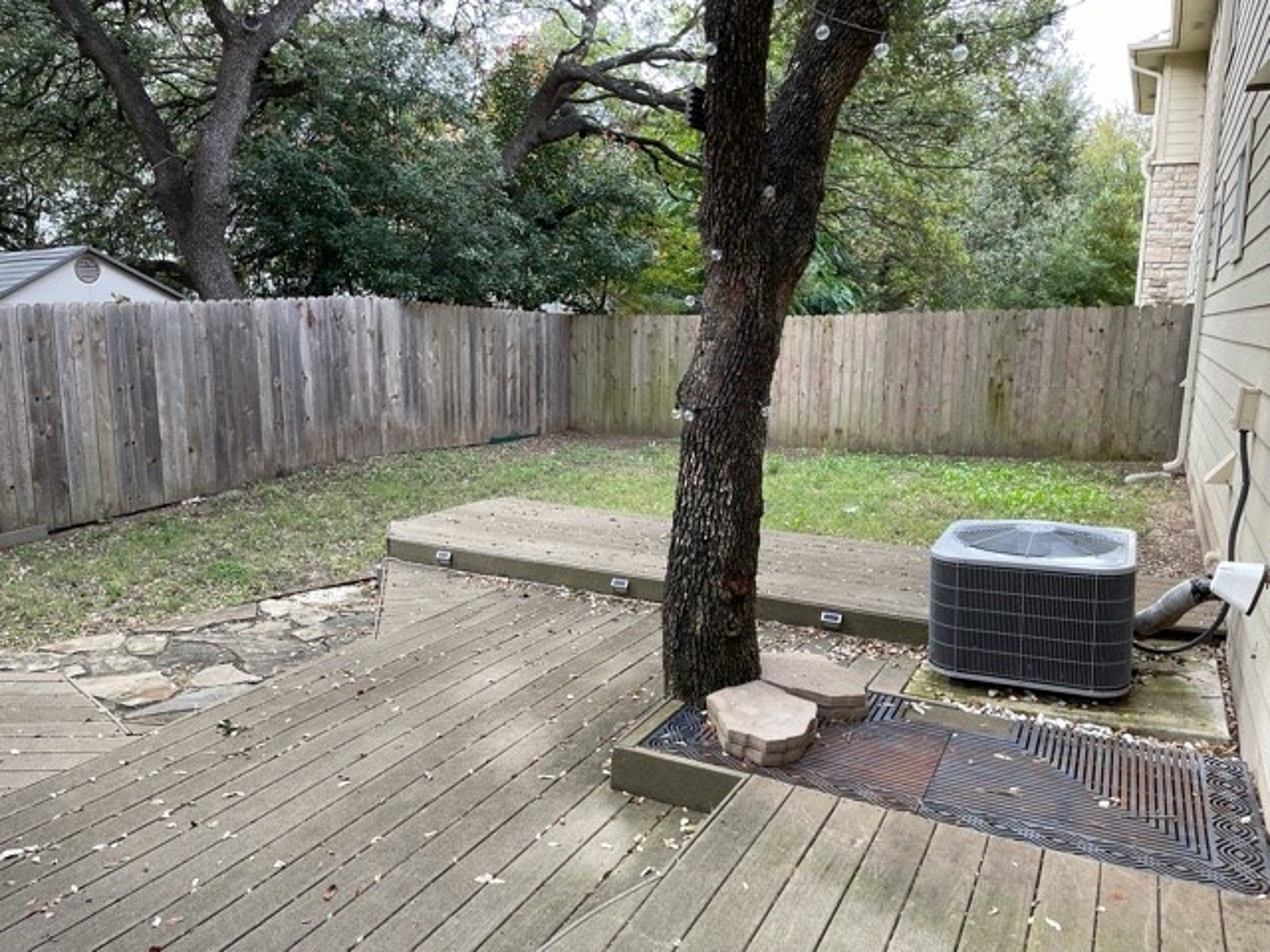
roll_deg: -0.9
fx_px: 954
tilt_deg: -8.3
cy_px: 476
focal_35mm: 26
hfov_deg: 67.3
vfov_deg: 53.1
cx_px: 635
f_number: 1.6
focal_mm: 5.1
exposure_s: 1/106
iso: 125
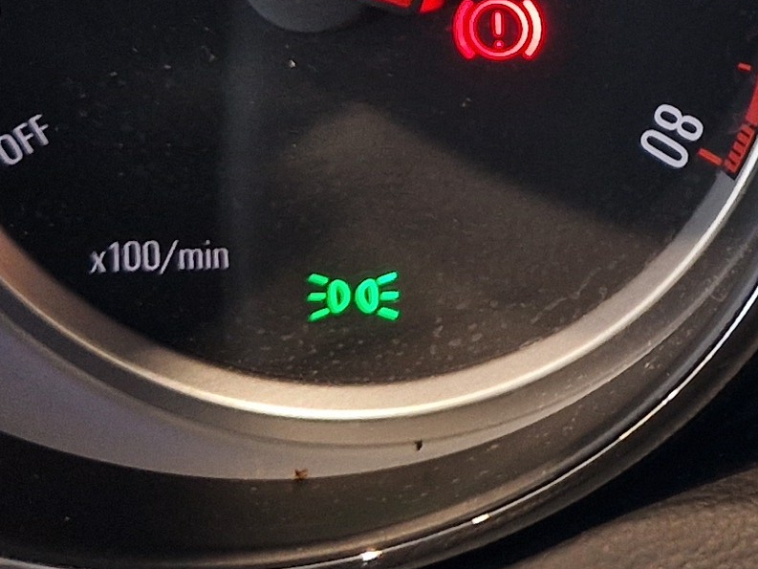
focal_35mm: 116
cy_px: 5
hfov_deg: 15.4
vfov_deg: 12.6
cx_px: 1193
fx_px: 2540
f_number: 1.8
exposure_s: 1/100
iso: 160
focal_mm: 5.4
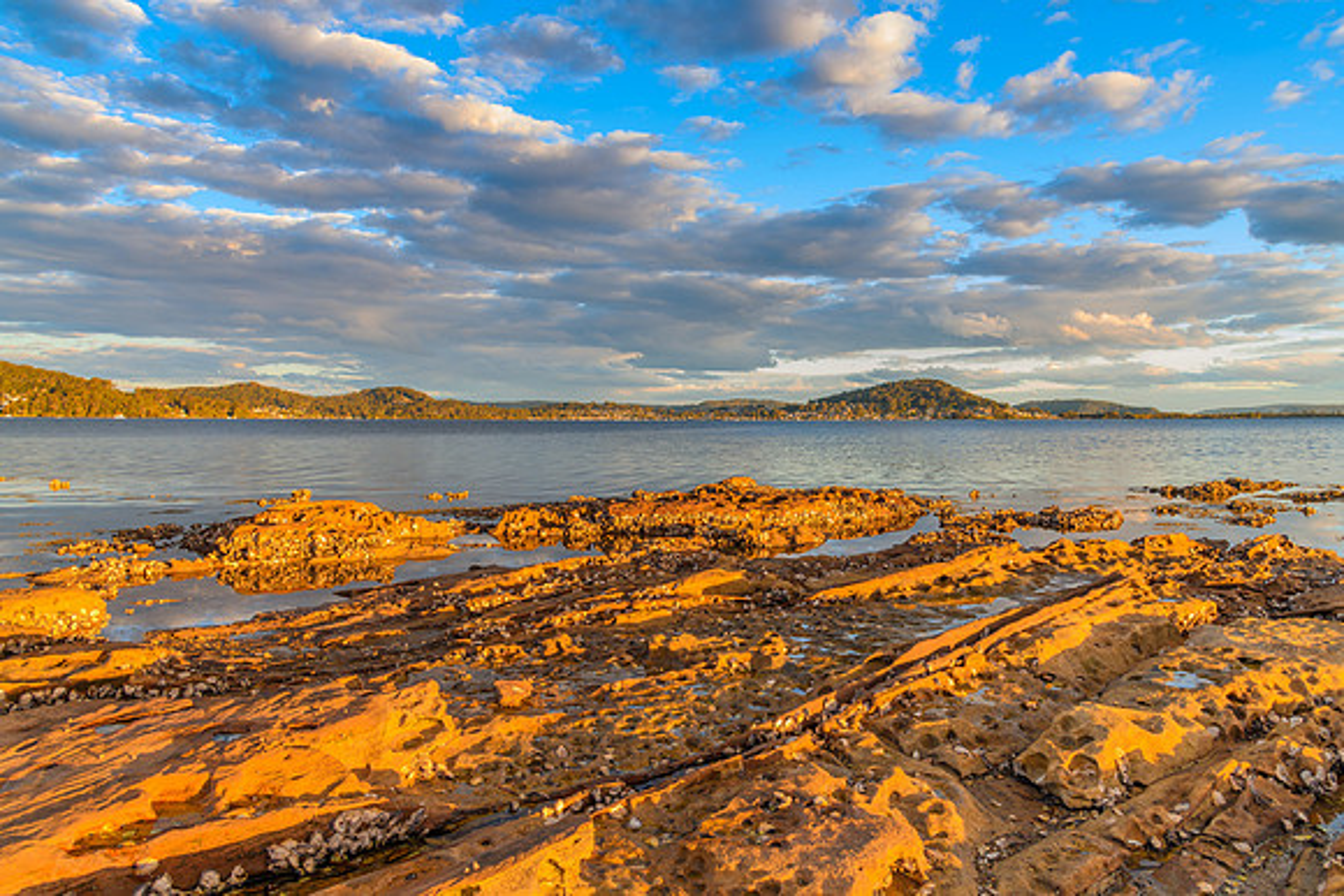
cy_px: 448
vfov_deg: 52.6
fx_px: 907
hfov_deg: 73.1
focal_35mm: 24
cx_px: 672
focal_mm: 24
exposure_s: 1/5
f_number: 9
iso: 31
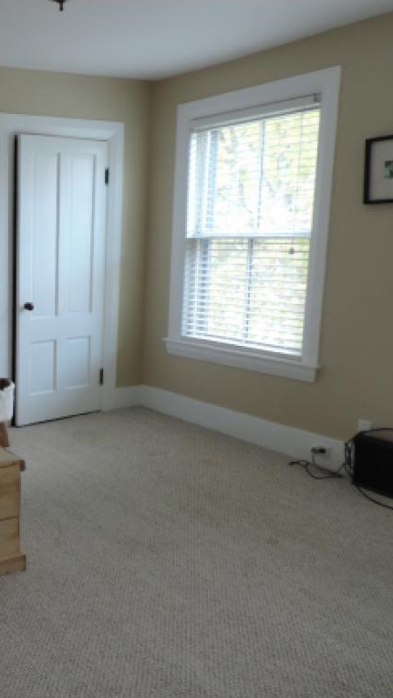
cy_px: 349
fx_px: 648
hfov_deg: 30.8
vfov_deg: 56.6
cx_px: -19
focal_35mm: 35
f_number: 3
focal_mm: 4.3
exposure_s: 1/30
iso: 280
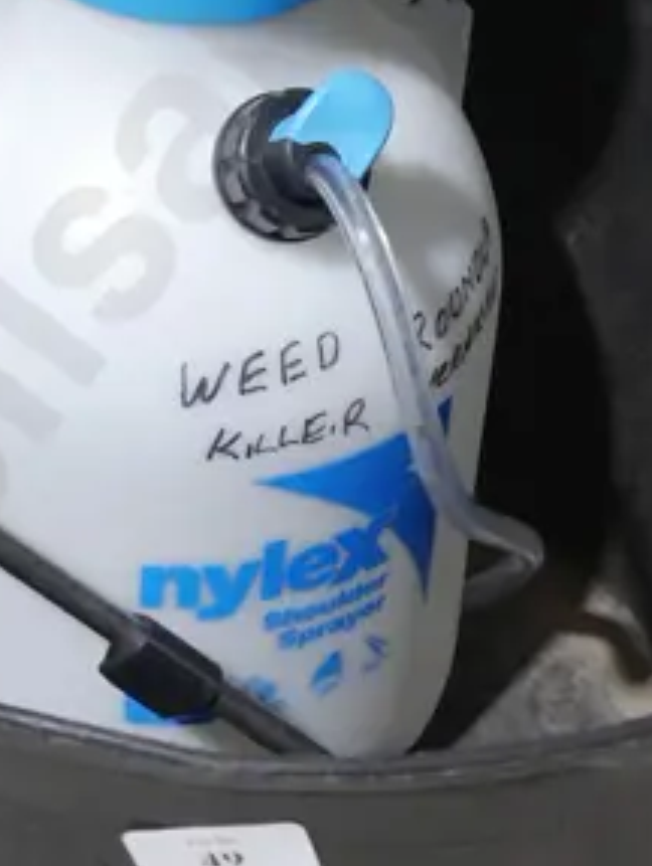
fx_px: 2857
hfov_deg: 13.0
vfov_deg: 16.9
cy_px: -3
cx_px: 293
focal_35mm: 114
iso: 640
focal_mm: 16
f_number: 3.6
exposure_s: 1/60
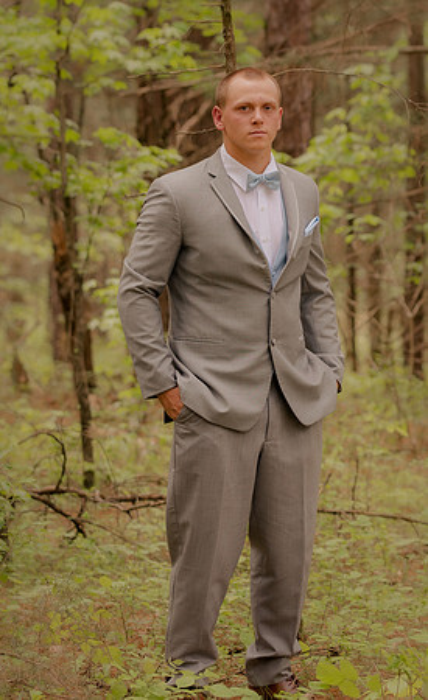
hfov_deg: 6.4
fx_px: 3781
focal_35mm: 199
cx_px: 507
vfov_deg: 10.6
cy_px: 344
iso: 200
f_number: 2.8
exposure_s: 1/250
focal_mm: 85
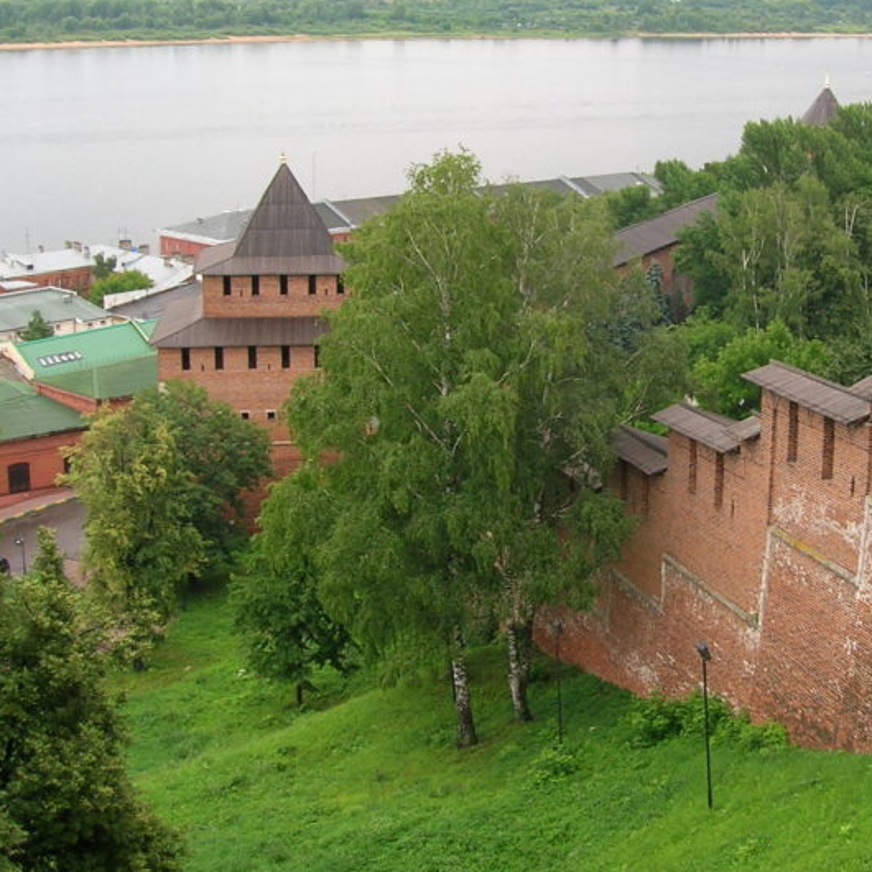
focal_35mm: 58
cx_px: 668
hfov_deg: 29.0
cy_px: 344
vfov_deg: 29.5
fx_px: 1653
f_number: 4.9
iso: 50
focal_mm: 5.7
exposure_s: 1/100
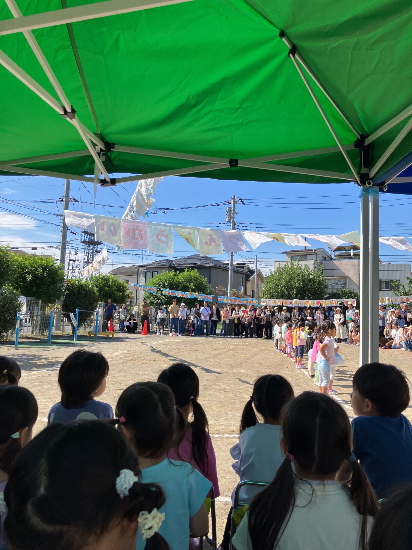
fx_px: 444
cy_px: 275
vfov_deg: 63.4
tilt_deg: +6.8
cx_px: 206
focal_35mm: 28
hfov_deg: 49.7
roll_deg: -2.3
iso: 32
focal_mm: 3.99
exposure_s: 1/1350
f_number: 1.8
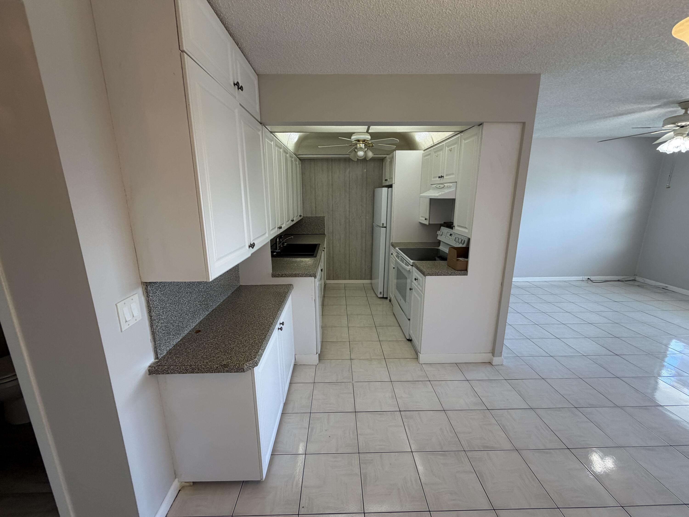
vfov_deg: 85.7
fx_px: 279
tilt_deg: -12.7
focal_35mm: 14
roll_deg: +1.2
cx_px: 344
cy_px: 258
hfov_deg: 102.1
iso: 160
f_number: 2.2
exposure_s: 1/120
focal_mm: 2.22
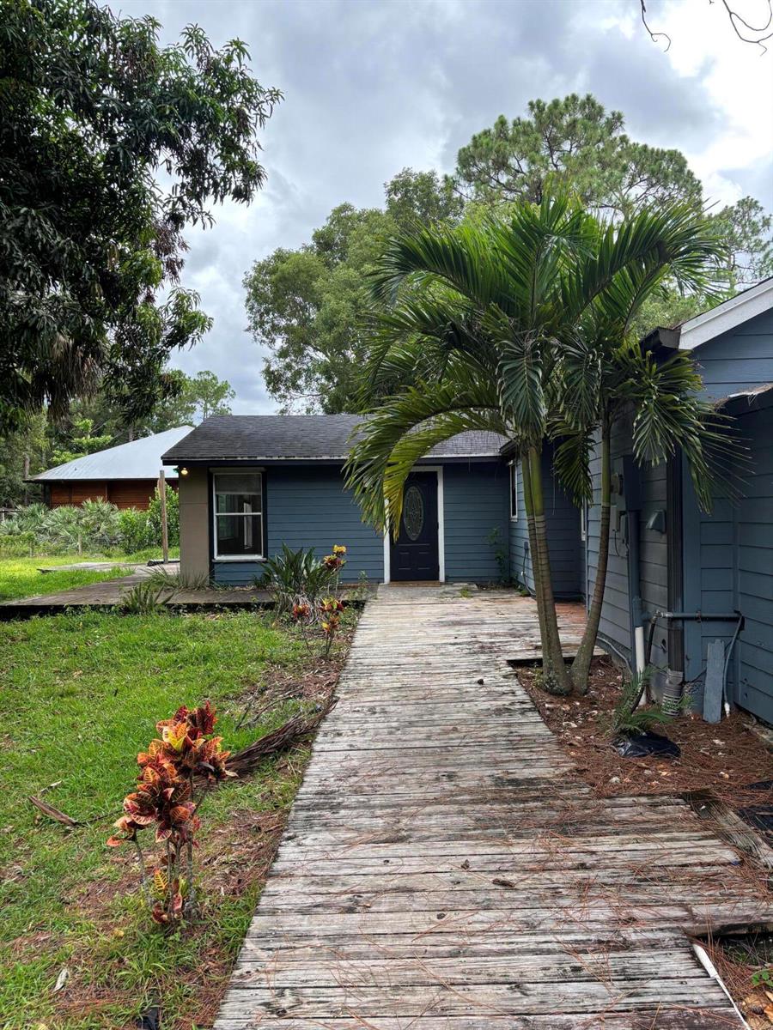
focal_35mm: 26
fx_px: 774
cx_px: 386
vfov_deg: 67.3
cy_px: 515
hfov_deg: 53.1
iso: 50
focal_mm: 5.96
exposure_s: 1/477
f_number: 1.6
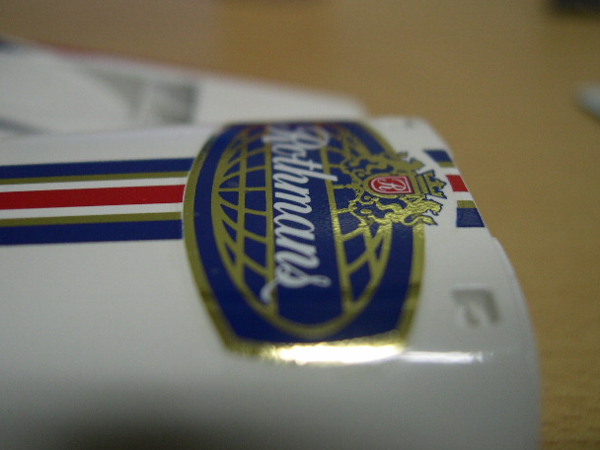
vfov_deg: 36.0
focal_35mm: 40
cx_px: 299
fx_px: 693
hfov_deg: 46.8
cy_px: 218
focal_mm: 8
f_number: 2.8
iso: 100
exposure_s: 1/19.2
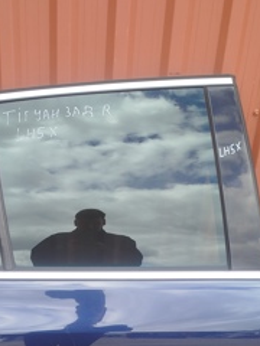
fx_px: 481
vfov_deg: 37.3
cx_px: 90
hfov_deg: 30.1
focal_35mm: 48
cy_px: 307
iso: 50
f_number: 1.7
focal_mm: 5.31
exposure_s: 1/183
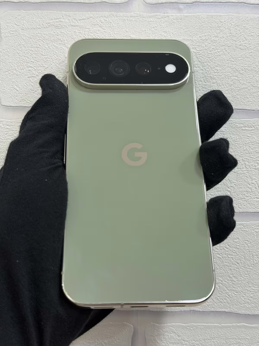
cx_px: 130
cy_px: 173
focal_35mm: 48
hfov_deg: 30.3
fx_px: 479
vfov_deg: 39.7
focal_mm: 6.76
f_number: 1.78
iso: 50
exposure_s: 1/50
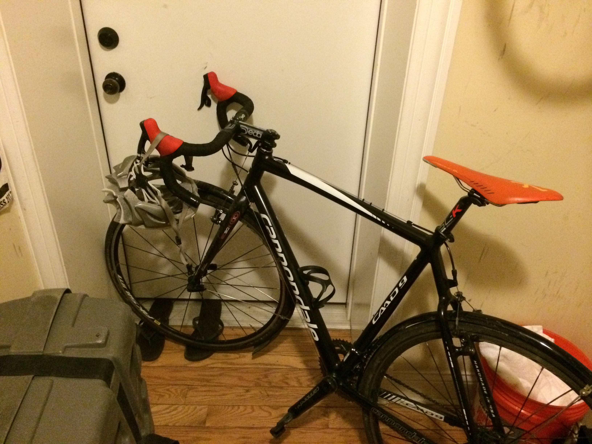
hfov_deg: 60.0
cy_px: 222
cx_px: 296
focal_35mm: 30
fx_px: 513
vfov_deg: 46.8
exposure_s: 1/15
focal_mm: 4.12
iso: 500
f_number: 2.2
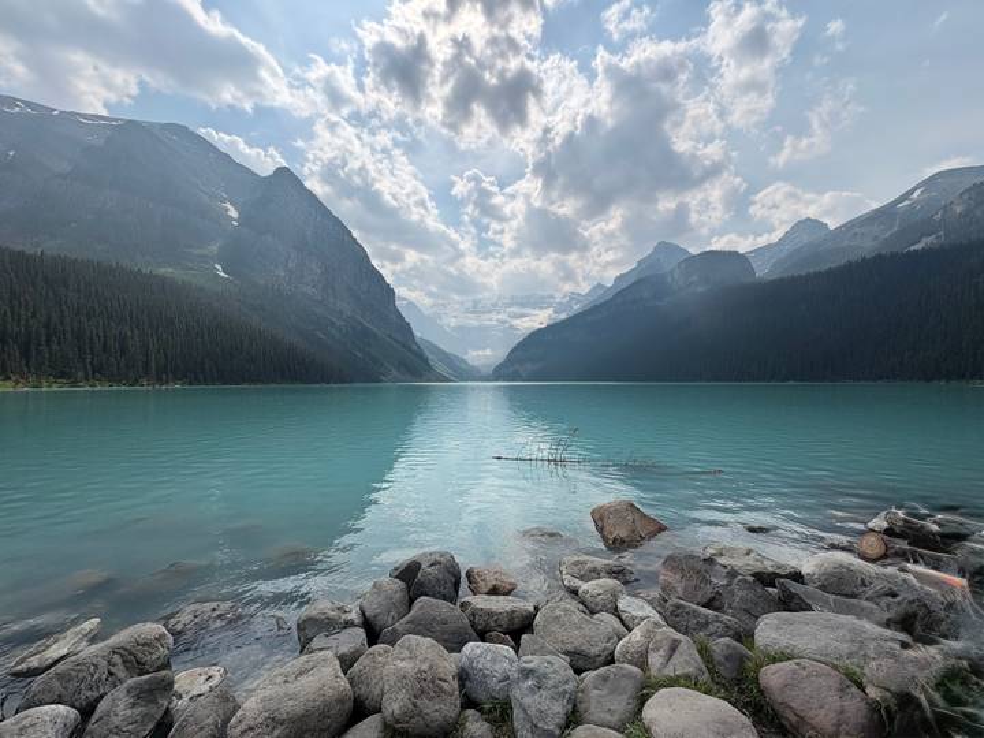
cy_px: 369
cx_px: 492
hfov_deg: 102.1
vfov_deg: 85.7
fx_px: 398
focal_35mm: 14
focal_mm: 2.22
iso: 50
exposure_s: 1/3717
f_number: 2.2
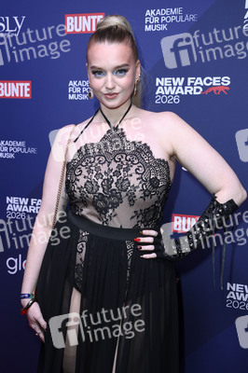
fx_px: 466
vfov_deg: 43.6
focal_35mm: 45
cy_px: 186
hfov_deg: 29.8
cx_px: 124
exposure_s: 1/250
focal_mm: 45
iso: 800
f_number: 5.6
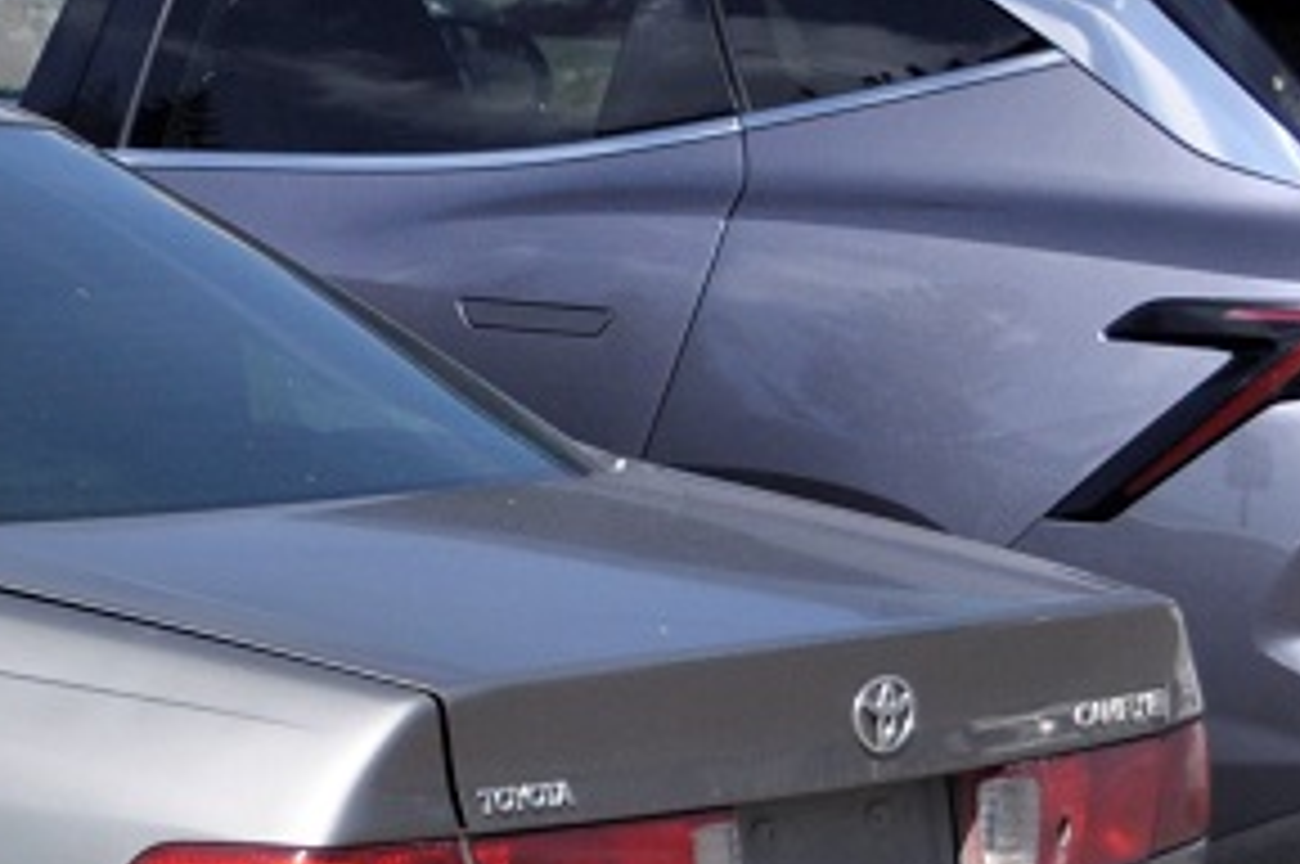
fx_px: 7178
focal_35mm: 199
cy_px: 349
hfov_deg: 10.0
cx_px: -661
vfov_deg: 6.9
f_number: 4.8
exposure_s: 1/1600
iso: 200
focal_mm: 32
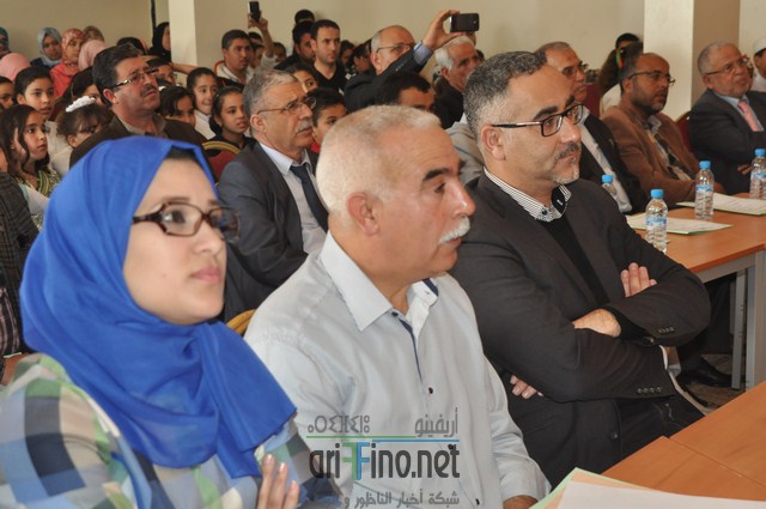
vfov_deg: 21.5
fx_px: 1339
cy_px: 254
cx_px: 383
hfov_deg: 31.9
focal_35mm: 63
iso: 800
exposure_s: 1/60
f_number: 4.2
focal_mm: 42
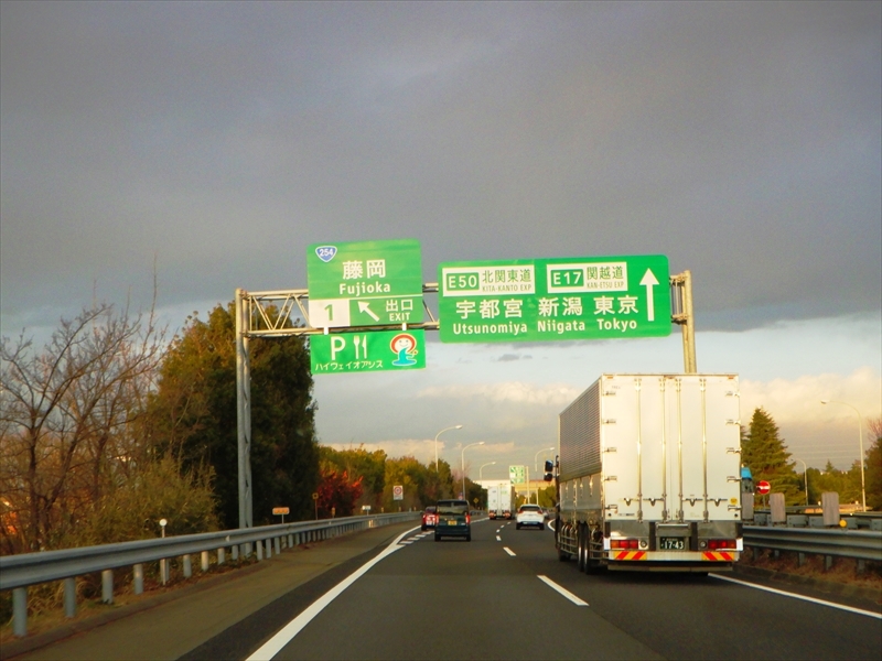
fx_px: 1274
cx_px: 441
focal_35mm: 50
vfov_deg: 29.1
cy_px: 330
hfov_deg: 38.2
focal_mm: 11.1
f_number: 4.6
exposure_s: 1/200
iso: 250
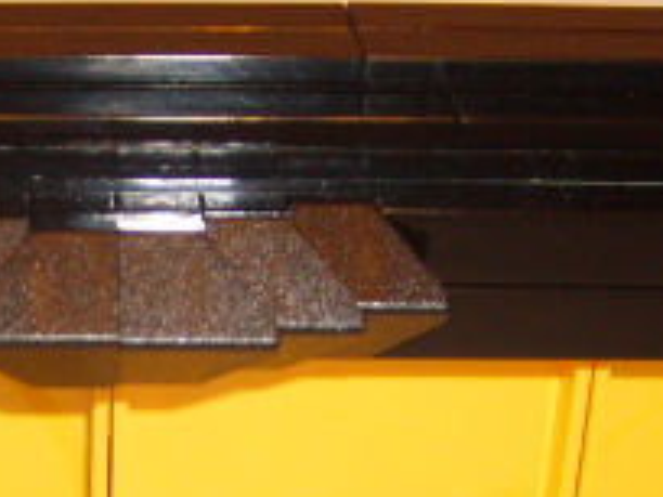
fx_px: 2107
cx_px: 88
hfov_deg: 17.7
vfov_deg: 13.3
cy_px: 487
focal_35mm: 110
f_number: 2.8
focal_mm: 5.8
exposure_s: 1/45
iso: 100
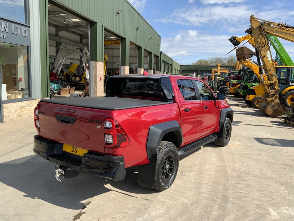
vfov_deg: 48.2
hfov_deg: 61.7
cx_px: 147
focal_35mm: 29
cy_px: 110
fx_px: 246
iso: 16
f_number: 1.8
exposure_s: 1/1377
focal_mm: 3
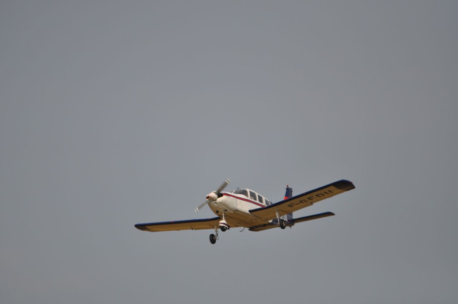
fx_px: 9529
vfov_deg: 1.8
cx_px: 229
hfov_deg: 2.8
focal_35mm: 750
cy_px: 152
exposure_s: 1/2000
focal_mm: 500
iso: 250
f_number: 6.3
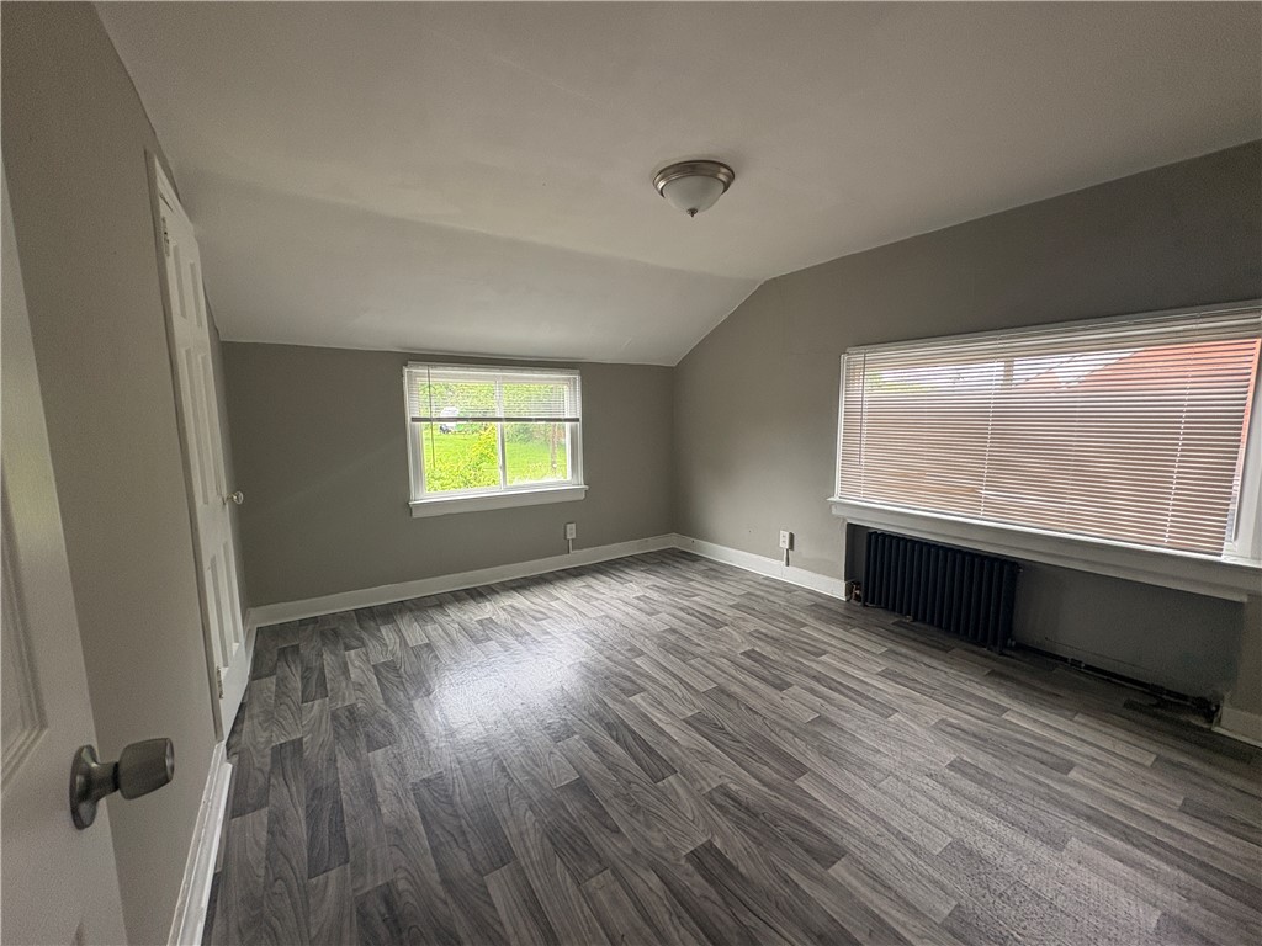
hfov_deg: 102.1
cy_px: 473
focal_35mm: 14
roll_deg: +1.2
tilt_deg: -6.8
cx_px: 631
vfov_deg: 85.7
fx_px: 510
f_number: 2.2
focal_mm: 2.22
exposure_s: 1/99
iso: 125
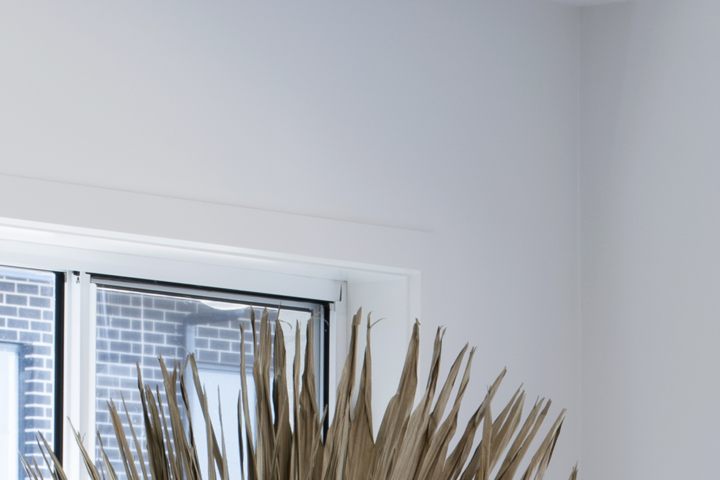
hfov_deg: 7.6
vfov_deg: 5.0
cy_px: 939
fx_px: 5402
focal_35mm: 270
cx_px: 394
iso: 64
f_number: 13
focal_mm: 45
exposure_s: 1/4
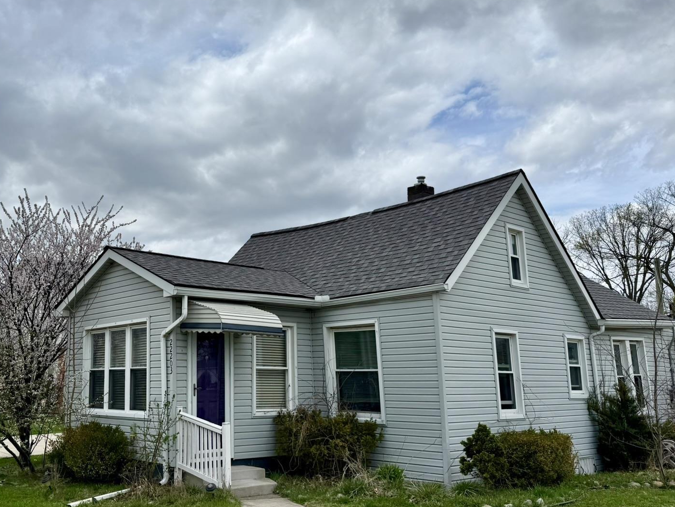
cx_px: 209
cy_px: 232
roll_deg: -0.3
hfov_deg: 51.4
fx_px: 682
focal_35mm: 35
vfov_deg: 40.7
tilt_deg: +12.3
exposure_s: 1/8130
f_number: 1.78
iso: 80
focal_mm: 6.76
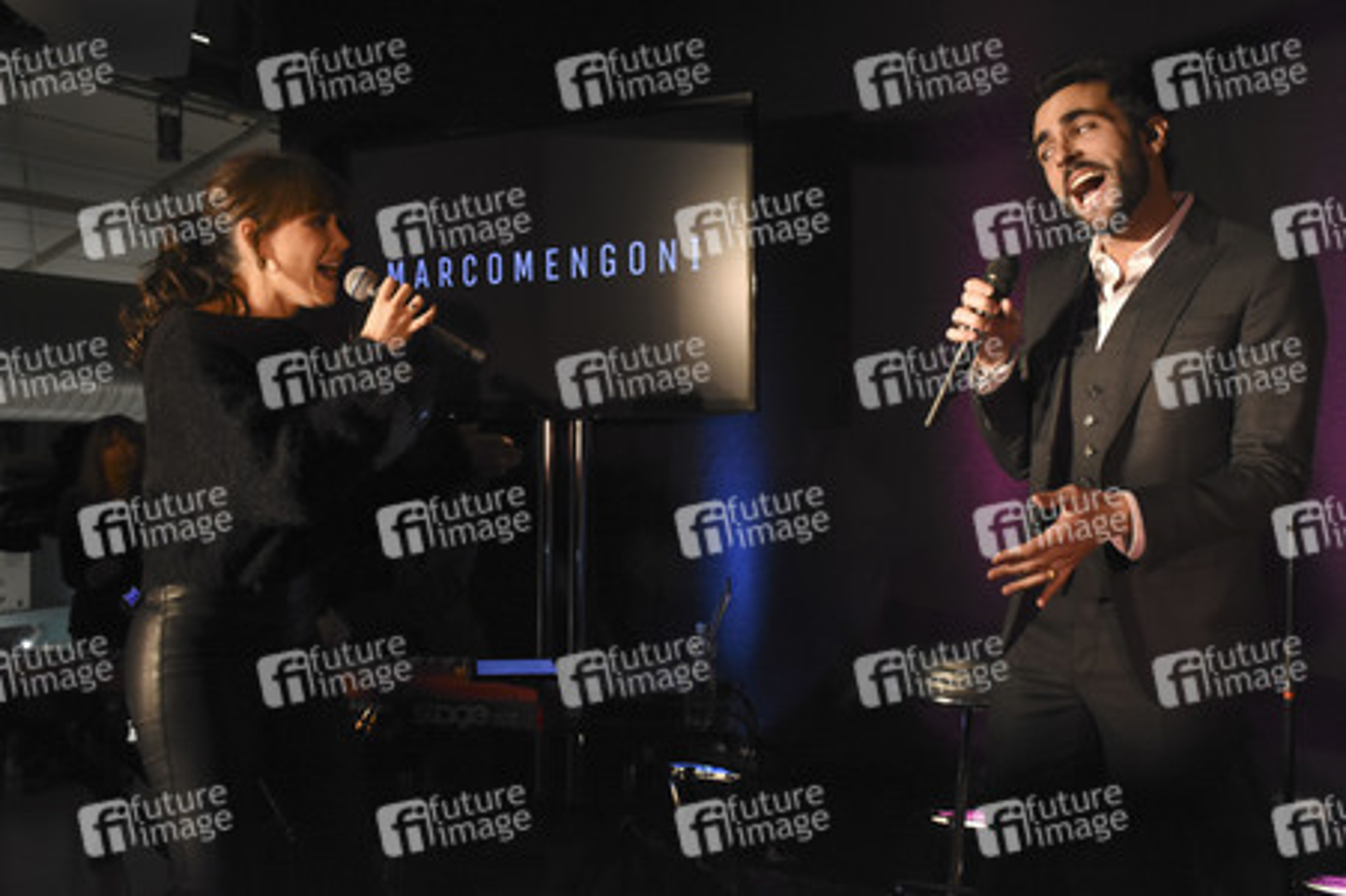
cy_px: 448
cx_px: 673
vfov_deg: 36.8
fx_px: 1345
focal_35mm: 36
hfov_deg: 53.2
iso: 1600
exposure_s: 1/100
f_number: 4.5
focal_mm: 24
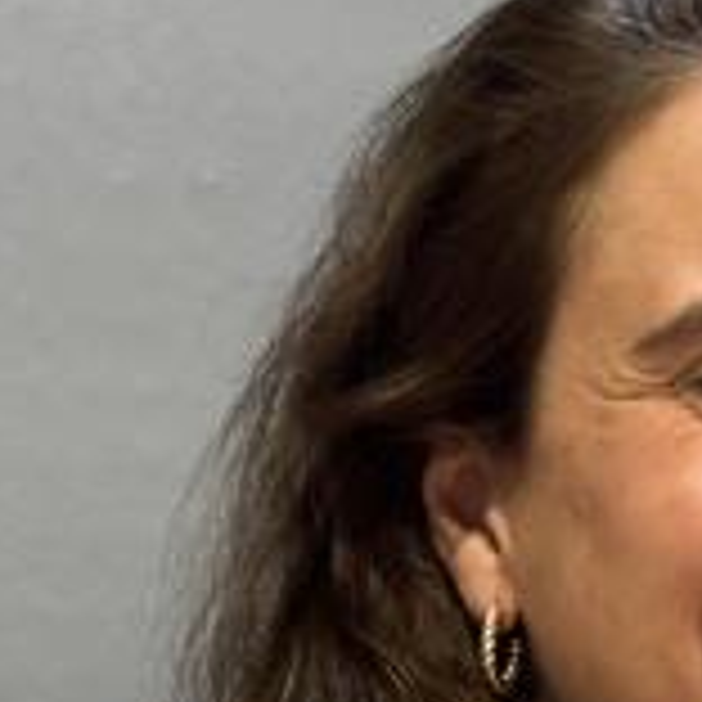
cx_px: 706
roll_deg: +1.1
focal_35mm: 204
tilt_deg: -4.8
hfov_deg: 8.5
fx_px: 4681
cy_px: 956
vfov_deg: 8.4
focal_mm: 6.86
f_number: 1.78
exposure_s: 1/50
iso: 250
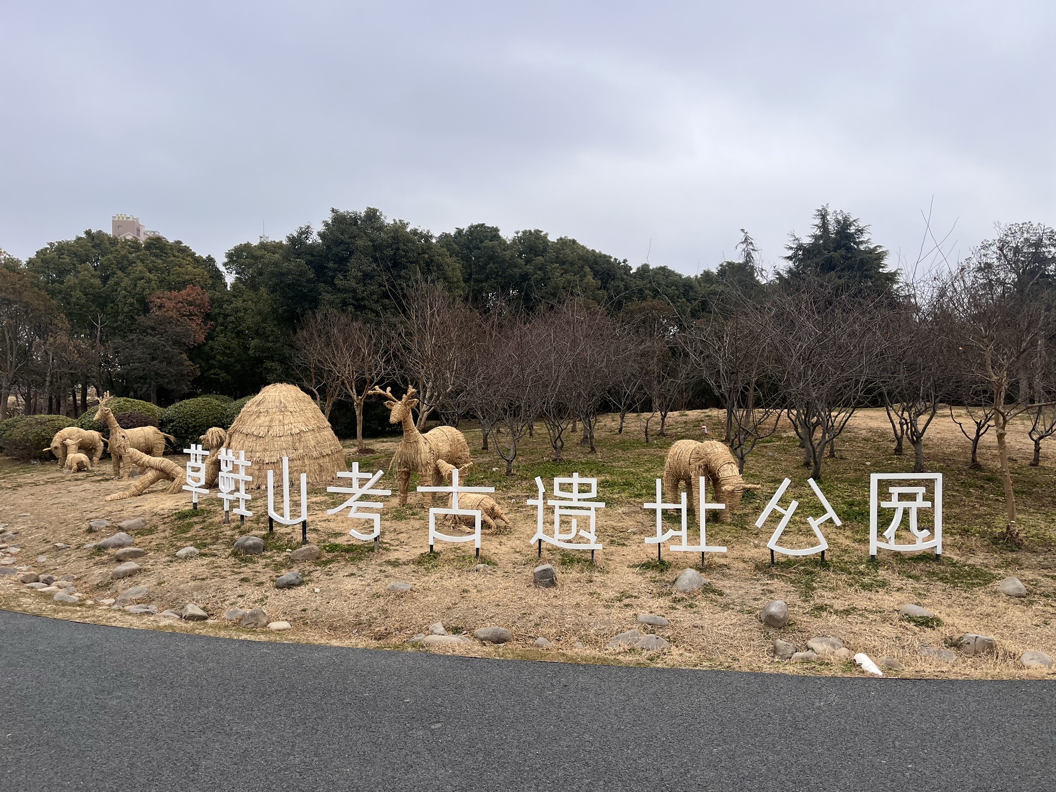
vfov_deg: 53.1
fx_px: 793
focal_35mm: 26
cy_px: 396
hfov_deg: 67.3
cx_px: 528
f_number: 1.6
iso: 50
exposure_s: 1/1497
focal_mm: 5.1
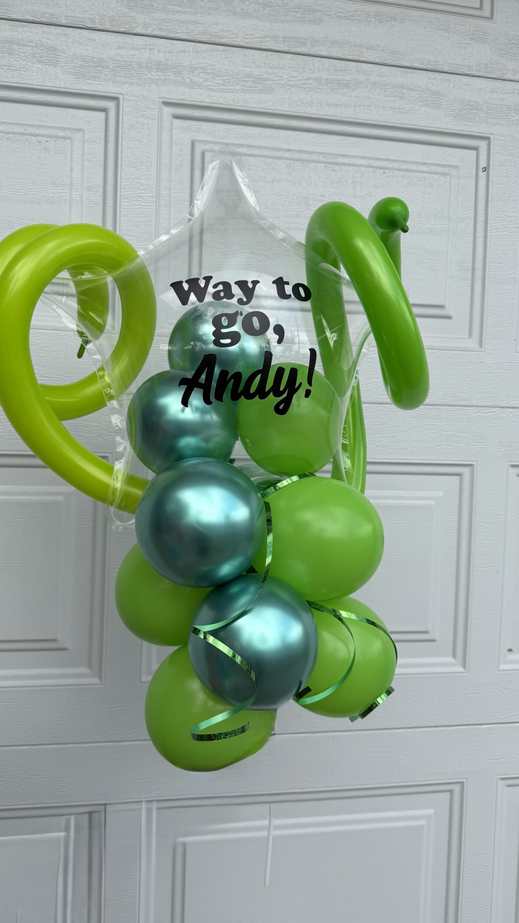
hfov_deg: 42.9
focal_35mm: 27
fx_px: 660
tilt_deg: -1.4
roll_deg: -2.4
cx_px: 240
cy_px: 448
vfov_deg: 69.8
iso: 80
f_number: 1.78
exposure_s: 1/1855
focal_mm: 6.76
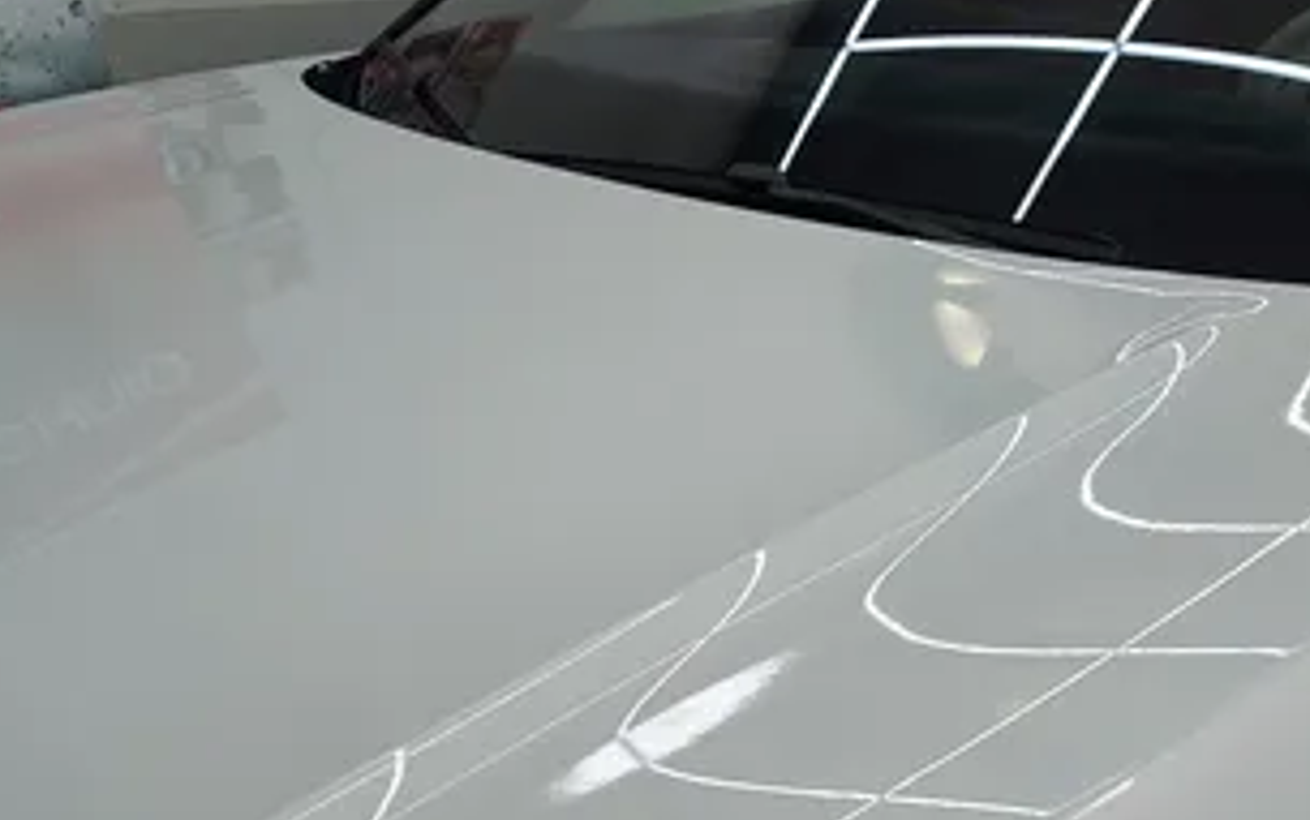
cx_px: 773
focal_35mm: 40
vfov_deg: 31.7
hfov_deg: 49.0
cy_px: 571
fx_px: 1429
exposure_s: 1/100
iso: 32
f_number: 1.8
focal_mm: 5.23
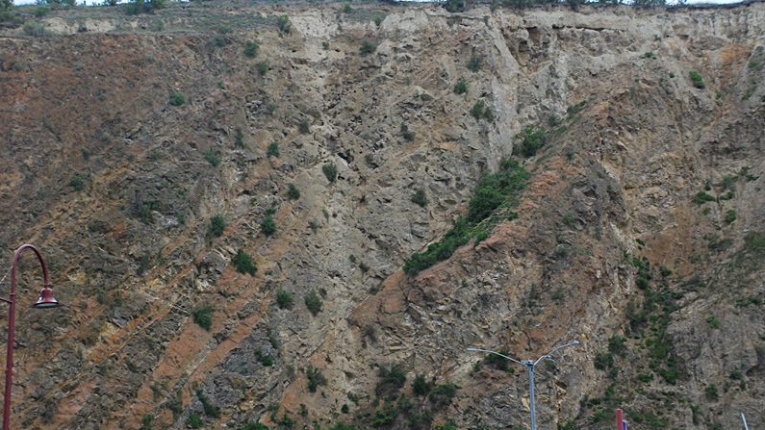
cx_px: 384
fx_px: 1541
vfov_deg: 15.9
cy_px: 243
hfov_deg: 27.9
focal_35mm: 76
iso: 900
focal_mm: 48
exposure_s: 1/60
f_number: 6.3
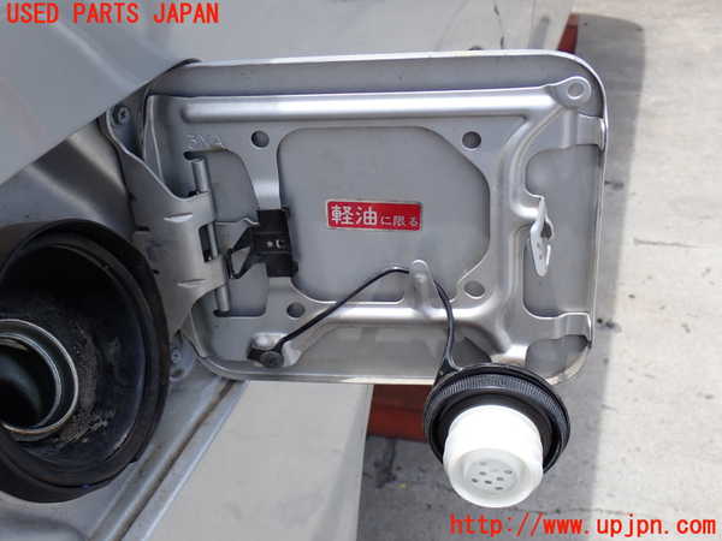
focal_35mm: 44
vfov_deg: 32.9
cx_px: 361
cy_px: 270
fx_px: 918
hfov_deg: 42.9
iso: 100
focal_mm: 7.84
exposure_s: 1/320
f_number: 4
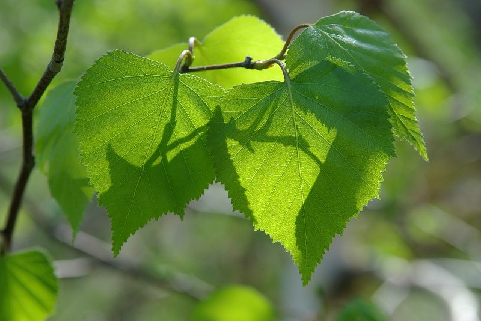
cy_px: 160
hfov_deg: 18.2
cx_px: 240
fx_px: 1504
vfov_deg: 12.2
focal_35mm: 112
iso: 200
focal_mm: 75
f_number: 6.3
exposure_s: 1/320
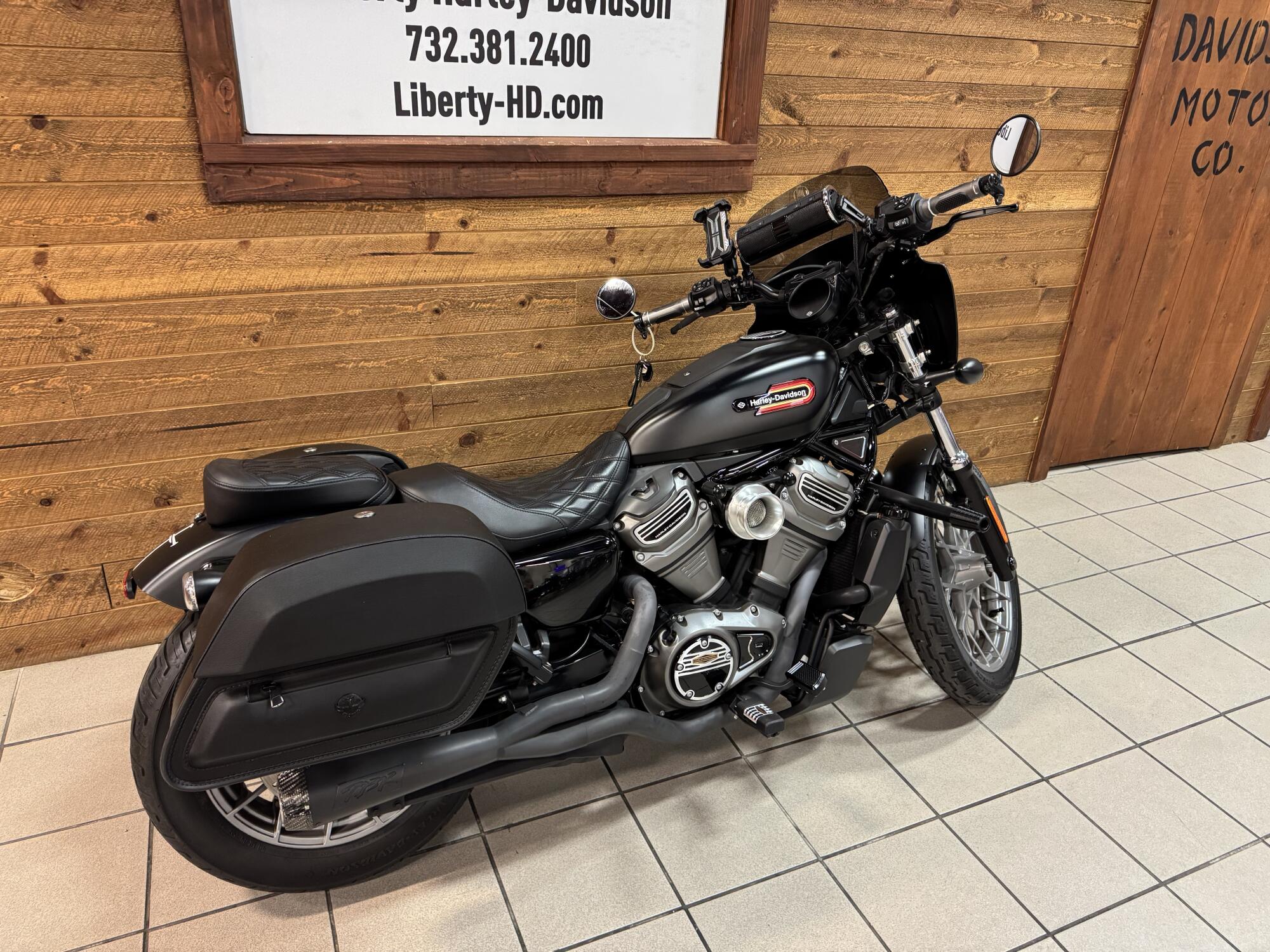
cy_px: 476
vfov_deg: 56.8
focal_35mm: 24
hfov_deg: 71.6
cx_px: 635
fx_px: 881
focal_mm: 6.76
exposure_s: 1/60
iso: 400
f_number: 1.78
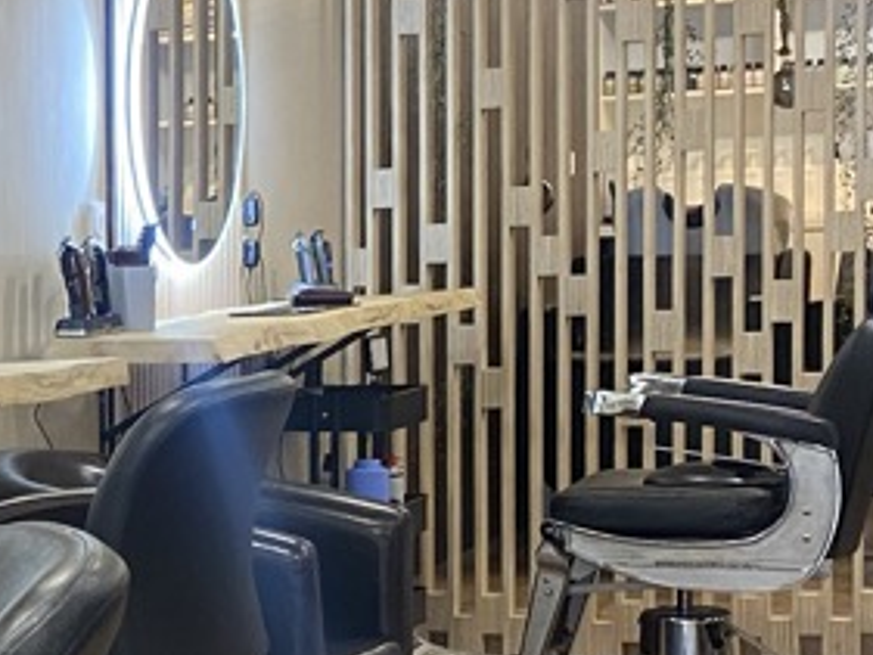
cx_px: -423
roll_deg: +2.4
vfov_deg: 13.2
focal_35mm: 111
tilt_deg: -8.1
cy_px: 633
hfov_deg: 16.2
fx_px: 2801
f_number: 1.8
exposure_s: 1/50
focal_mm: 4.25
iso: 100
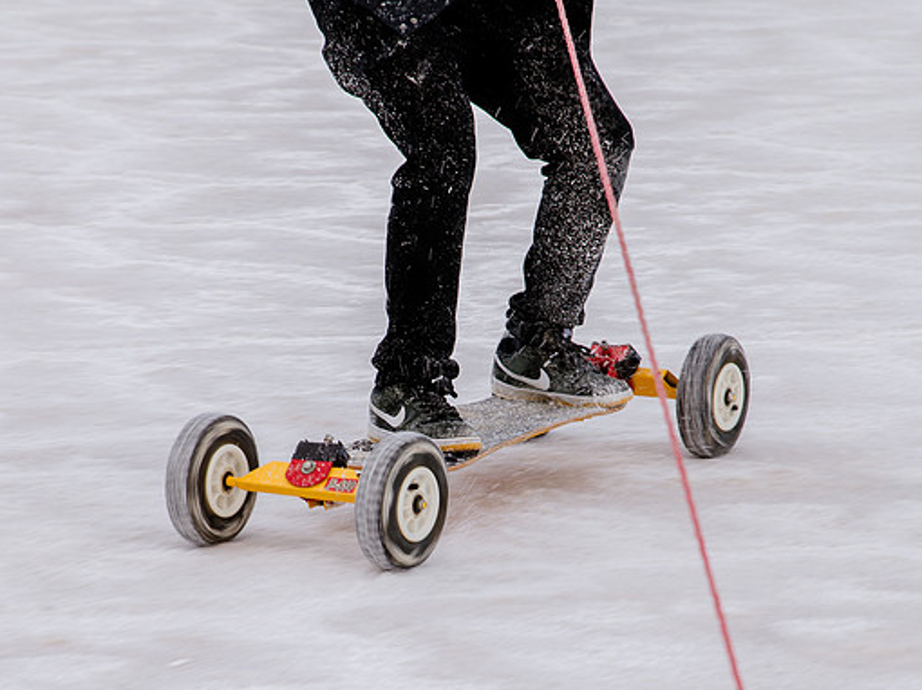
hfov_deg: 9.6
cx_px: 401
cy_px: 514
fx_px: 5484
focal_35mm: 206
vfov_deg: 7.2
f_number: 8
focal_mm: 120
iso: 100
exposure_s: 1/160
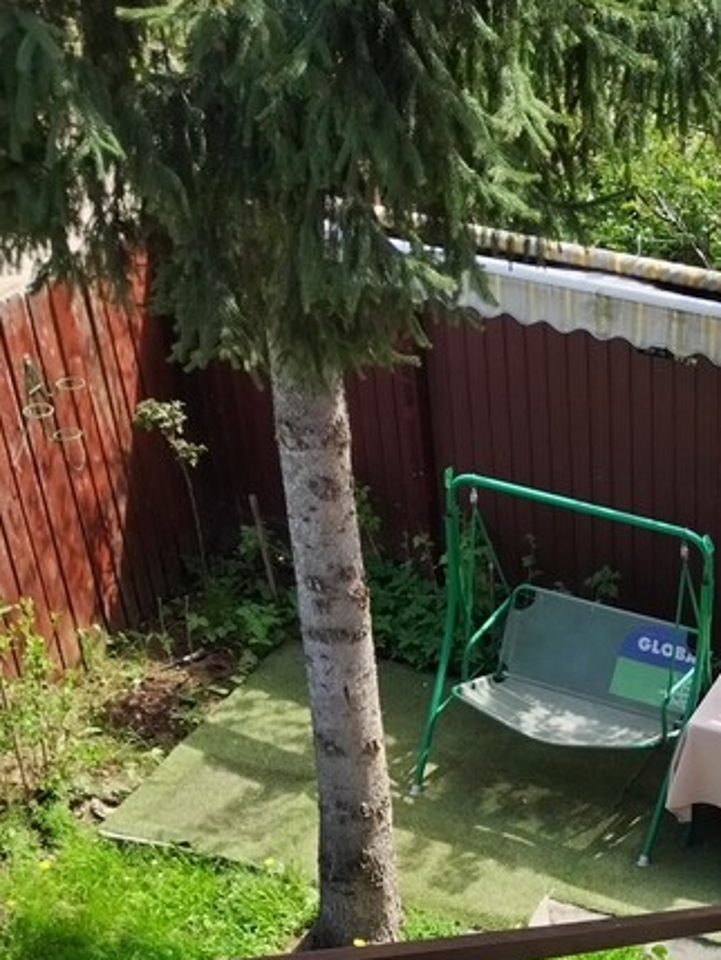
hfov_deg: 22.5
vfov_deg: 29.8
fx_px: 1721
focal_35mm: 62
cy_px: 875
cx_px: 768
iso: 100
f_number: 1.8
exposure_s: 1/224
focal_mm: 4.75
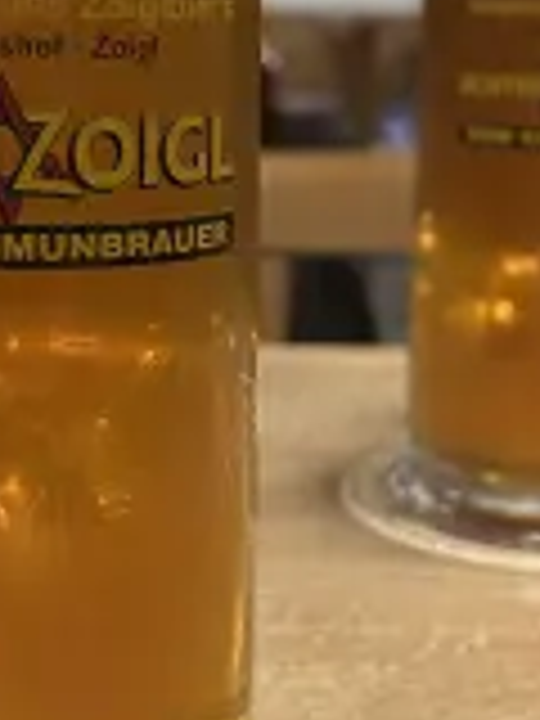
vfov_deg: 29.6
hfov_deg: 22.5
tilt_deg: -10.0
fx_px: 1352
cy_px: 243
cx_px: 212
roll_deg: -0.6
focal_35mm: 65
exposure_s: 1/33
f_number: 1.5
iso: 400
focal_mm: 5.7
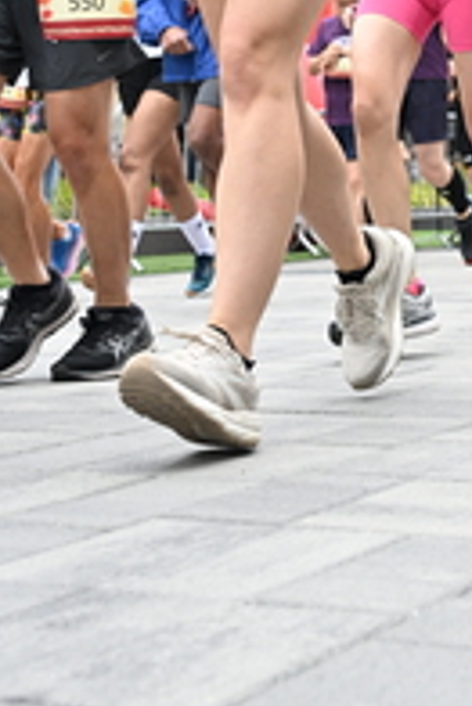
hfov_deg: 15.3
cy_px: -115
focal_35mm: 87
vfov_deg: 21.8
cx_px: 531
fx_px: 1708
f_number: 4
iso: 2000
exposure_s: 1/640
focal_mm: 31
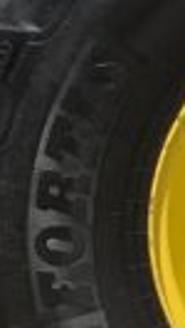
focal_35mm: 244
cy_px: -99
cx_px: 1078
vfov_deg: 8.7
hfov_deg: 4.1
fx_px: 2124
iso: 16
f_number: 1.8
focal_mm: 3
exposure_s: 1/2058
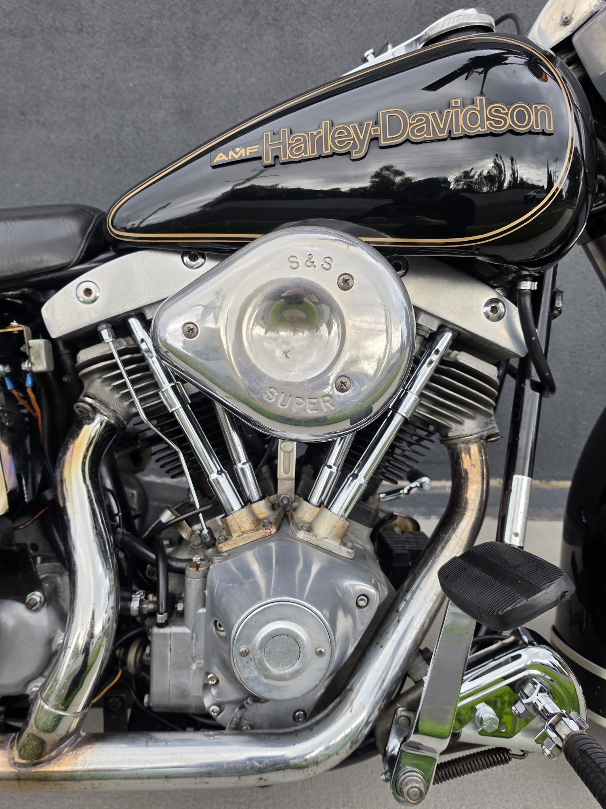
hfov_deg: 58.9
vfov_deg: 73.9
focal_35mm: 23
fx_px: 537
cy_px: 404
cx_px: 303
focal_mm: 6.5
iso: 10
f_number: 1.4
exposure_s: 1/231
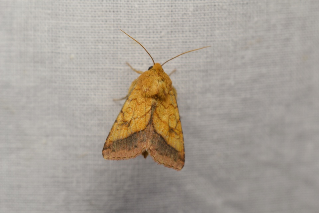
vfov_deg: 5.0
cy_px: 106
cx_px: 160
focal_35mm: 278
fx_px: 2459
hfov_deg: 7.4
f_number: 4.5
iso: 400
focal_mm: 185
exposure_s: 1/125
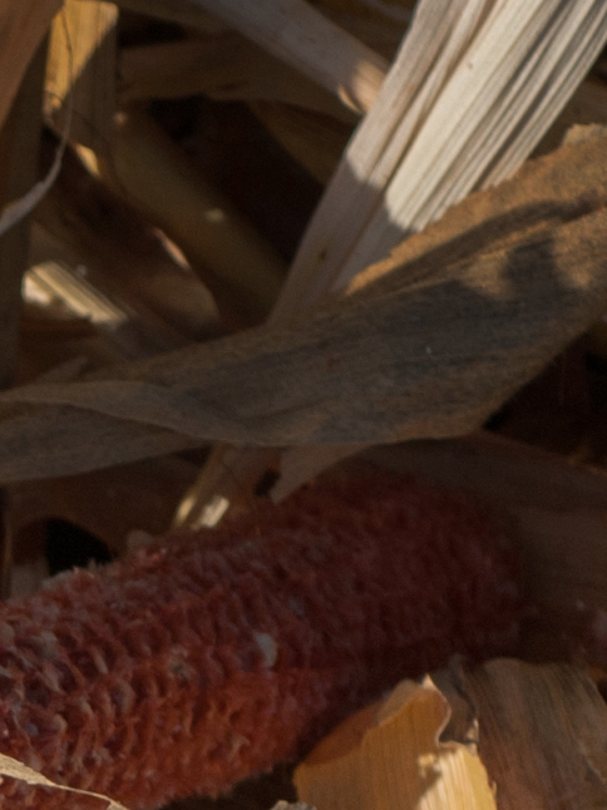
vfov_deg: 5.1
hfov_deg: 3.9
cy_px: 1523
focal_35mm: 380
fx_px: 8890
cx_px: -790
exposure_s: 1/1250
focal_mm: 60
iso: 320
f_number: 7.1
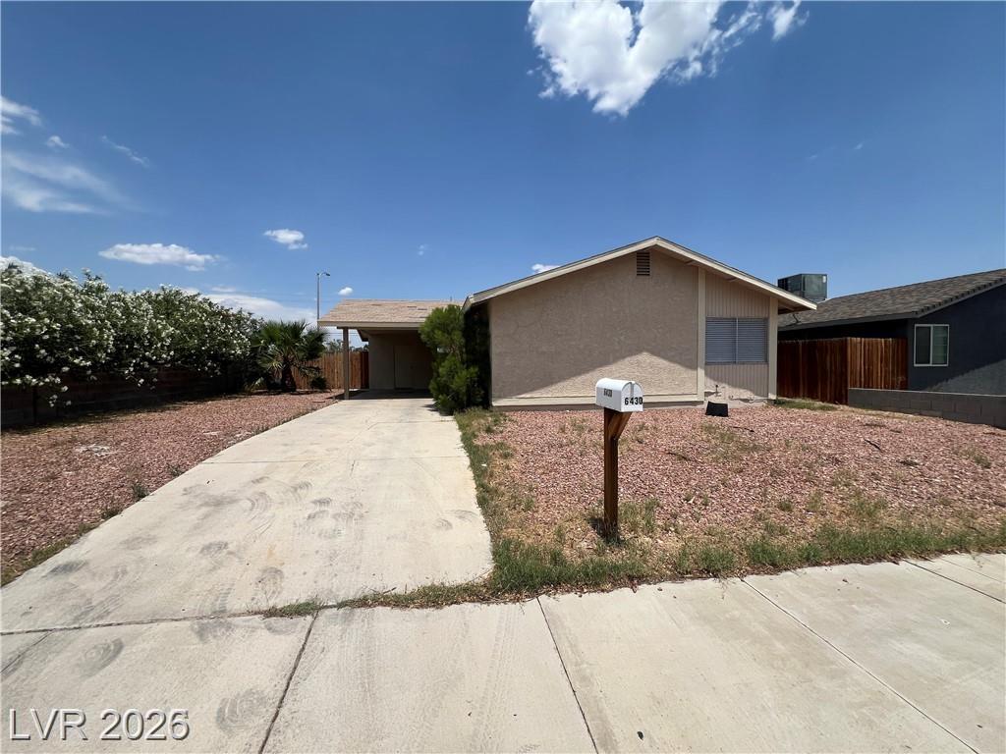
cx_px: 503
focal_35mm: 13
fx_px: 378
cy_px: 377
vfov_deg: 89.9
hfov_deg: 106.2
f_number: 1.8
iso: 32
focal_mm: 1.57
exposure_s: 1/3311
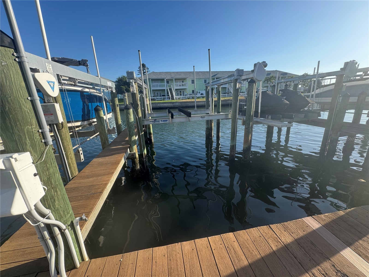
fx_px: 149
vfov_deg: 85.7
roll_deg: +2.2
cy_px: 138
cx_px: 184
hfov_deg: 102.1
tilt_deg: -18.2
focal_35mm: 14
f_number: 2.2
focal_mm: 2.22
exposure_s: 1/518
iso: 40
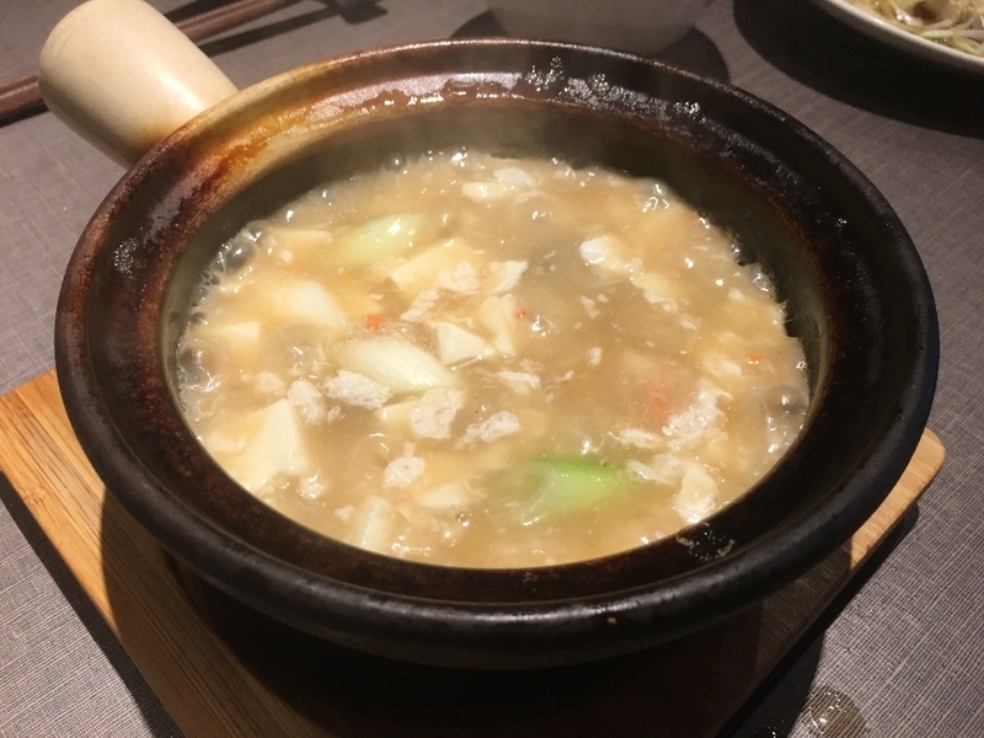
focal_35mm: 29
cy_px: 369
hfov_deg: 61.7
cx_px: 492
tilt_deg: -47.8
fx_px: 824
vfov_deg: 48.2
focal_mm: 4.15
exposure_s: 1/30
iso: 32
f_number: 2.2
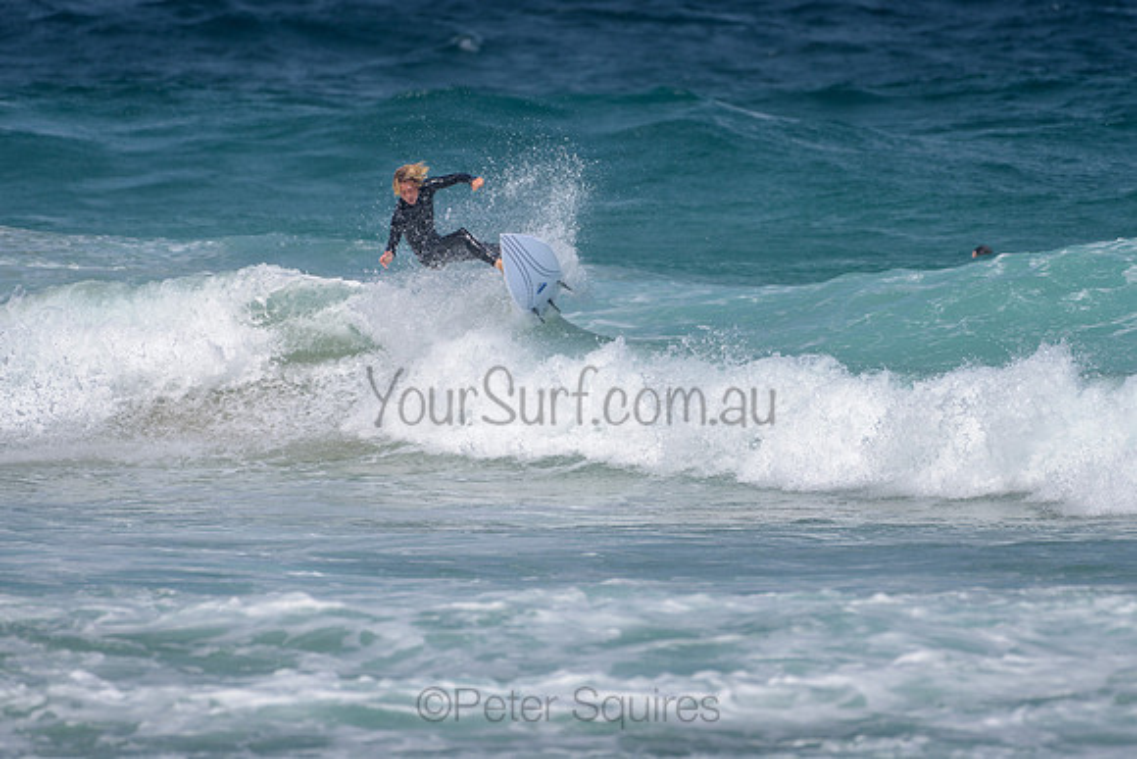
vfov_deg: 2.2
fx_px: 19375
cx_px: 660
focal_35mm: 613
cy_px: 306
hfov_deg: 3.4
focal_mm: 500
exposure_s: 1/2000
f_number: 5.6
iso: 80
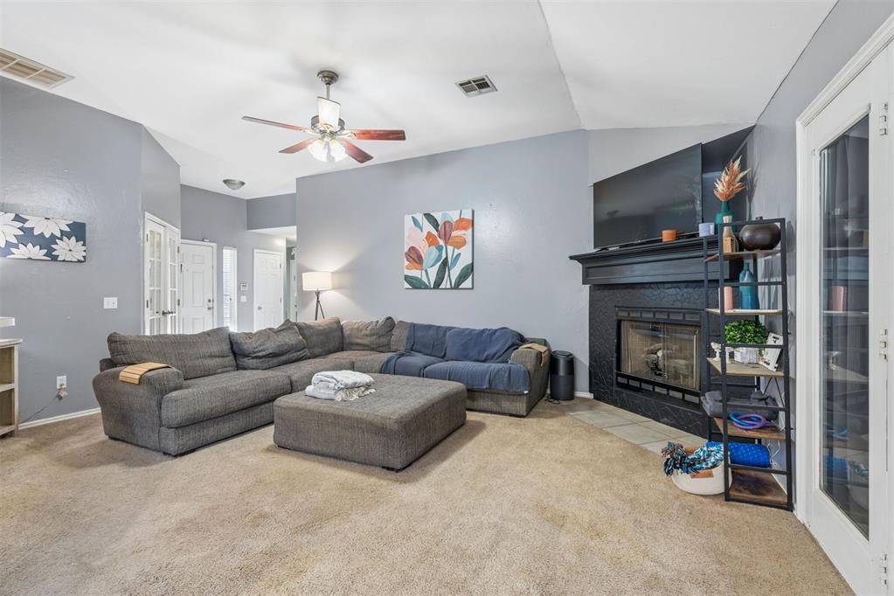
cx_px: 447
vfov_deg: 73.7
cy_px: 298
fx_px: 397
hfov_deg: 96.7
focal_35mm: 16
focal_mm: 16
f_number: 8
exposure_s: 1/1.25
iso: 200
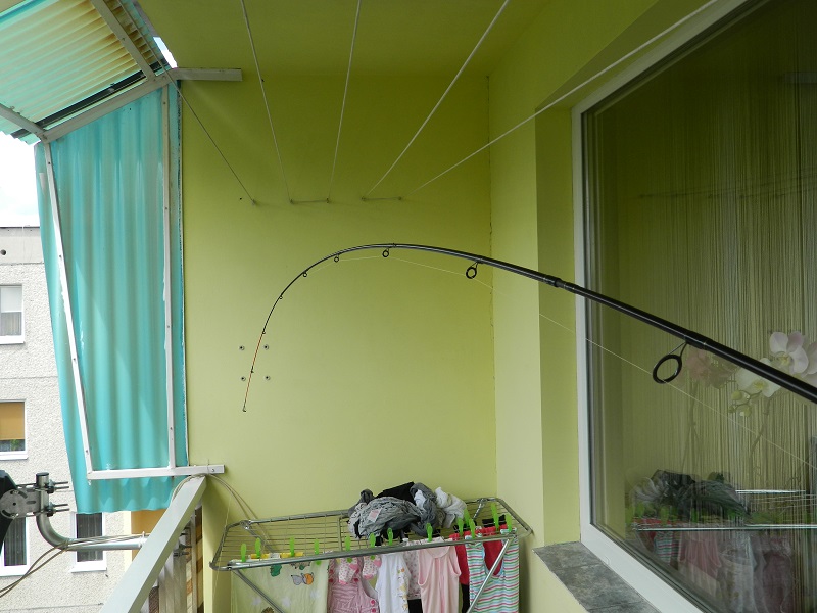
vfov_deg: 40.7
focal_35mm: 35
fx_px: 826
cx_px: 408
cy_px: 306
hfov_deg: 52.6
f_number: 3.3
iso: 80
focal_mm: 6.2
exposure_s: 1/250
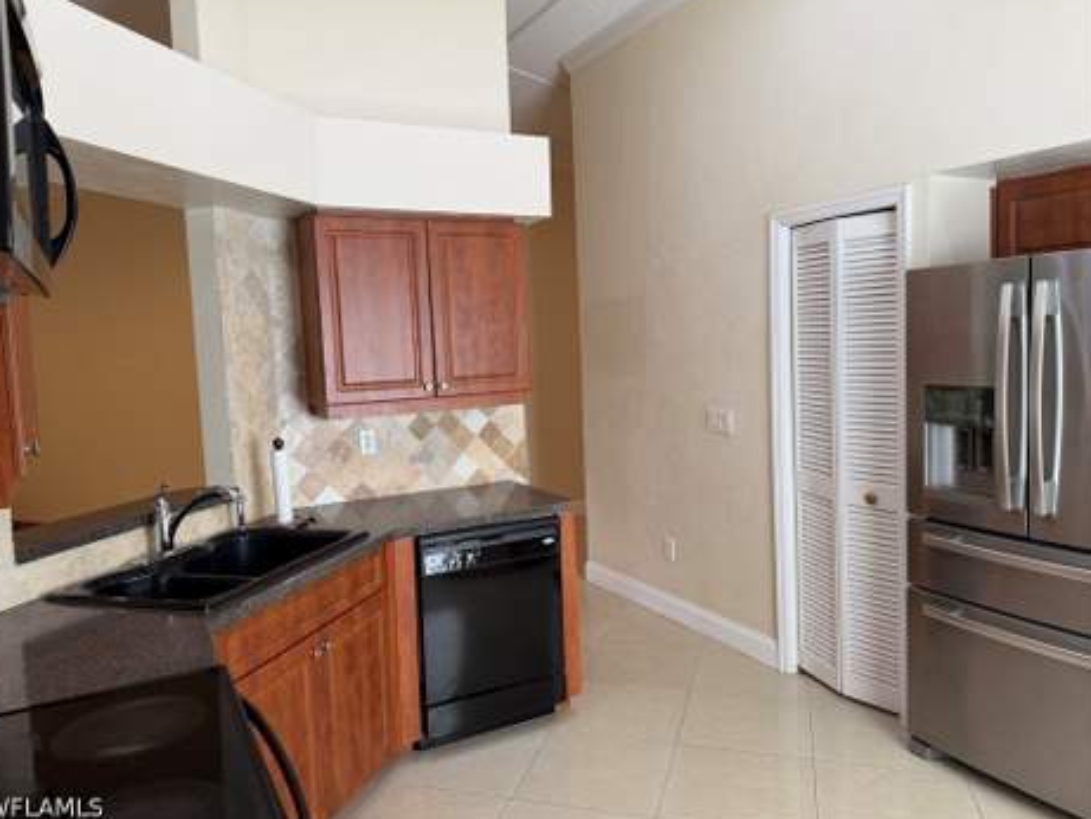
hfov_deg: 69.4
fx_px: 788
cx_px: 532
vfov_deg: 54.9
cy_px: 400
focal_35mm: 25
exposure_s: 1/120
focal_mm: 6.76
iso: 160
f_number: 1.78
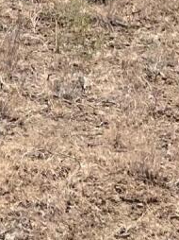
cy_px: -249
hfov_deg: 7.2
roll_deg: +1.5
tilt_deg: -6.1
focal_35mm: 205
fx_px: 1416
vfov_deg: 9.1
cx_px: 69
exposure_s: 1/6211
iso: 50
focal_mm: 5.7
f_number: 1.5
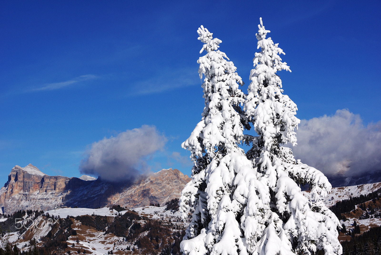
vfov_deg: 16.6
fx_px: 874
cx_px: 190
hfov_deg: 24.6
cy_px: 128
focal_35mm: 82
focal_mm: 55
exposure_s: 1/1600
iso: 100
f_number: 7.1
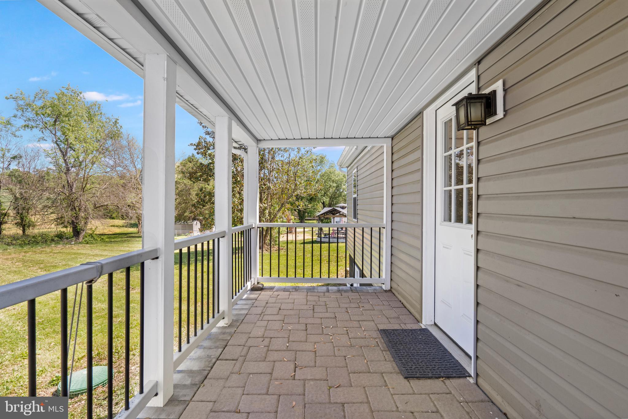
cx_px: 314
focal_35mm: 16
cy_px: 210
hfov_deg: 96.7
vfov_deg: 73.7
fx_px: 279
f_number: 8
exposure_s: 1/160
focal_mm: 16
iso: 640
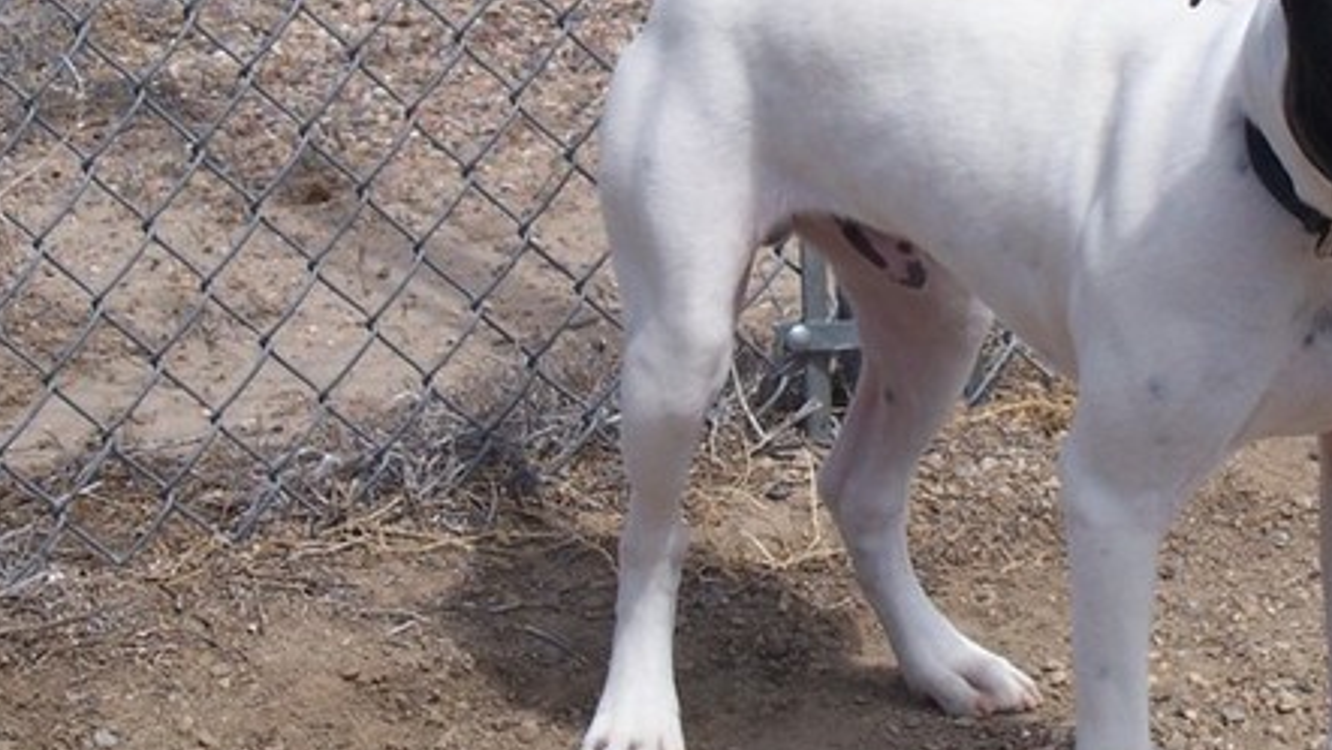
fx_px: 6819
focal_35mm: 193
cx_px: 1100
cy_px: 214
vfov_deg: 6.3
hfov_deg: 11.1
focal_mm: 17.5
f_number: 5.6
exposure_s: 1/500
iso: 80
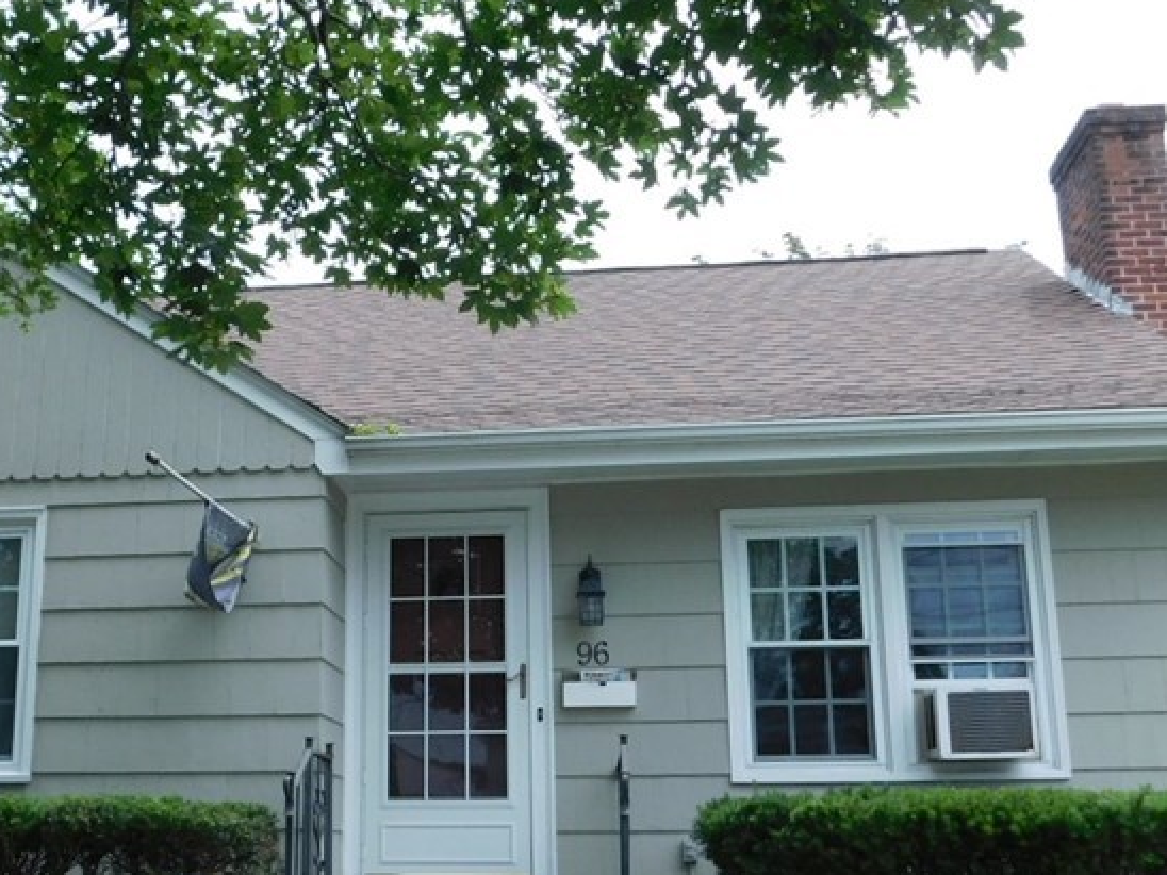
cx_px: 422
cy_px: 511
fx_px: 1450
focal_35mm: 43
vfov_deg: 33.5
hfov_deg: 43.4
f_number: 3
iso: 125
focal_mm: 4
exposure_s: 1/1000
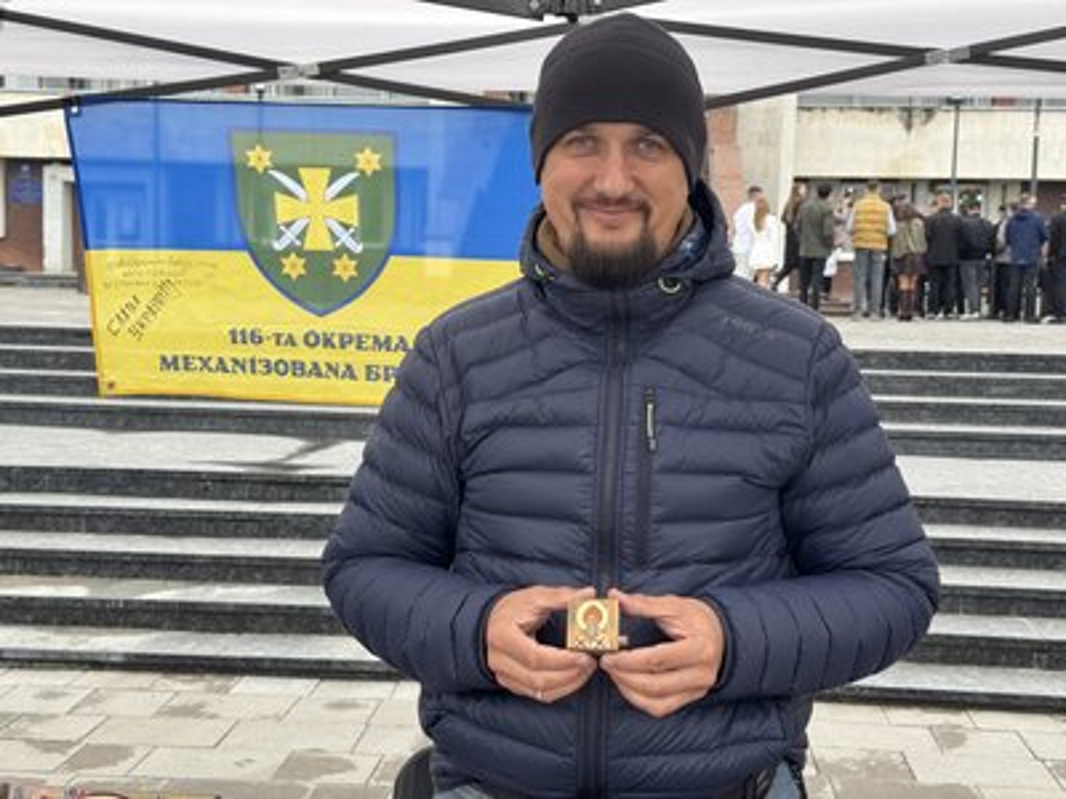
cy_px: 400
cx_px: 533
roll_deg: -1.1
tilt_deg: -3.2
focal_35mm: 48
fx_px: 1478
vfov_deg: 30.3
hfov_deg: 39.7
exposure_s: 1/304
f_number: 1.78
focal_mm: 6.76
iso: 64
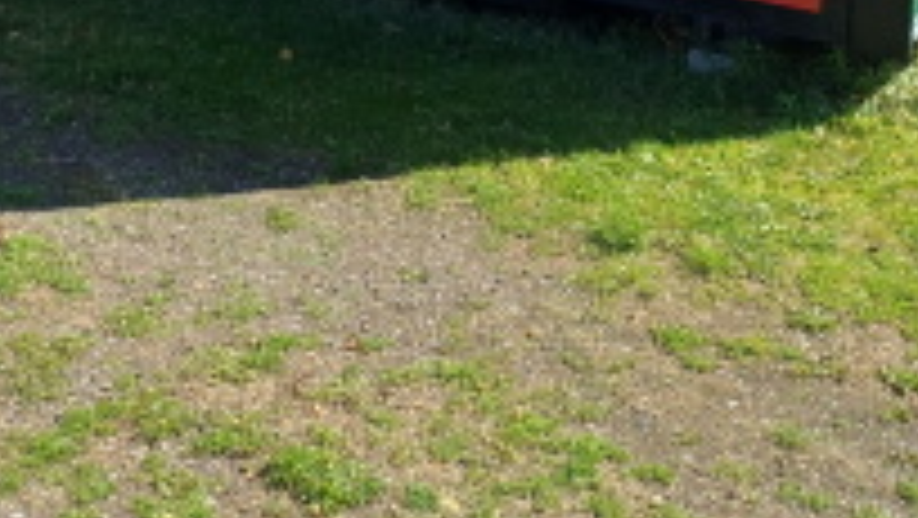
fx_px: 1461
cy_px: -342
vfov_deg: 17.3
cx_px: 346
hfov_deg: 34.7
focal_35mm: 60
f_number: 1.8
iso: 50
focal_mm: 4.65
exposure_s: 1/556
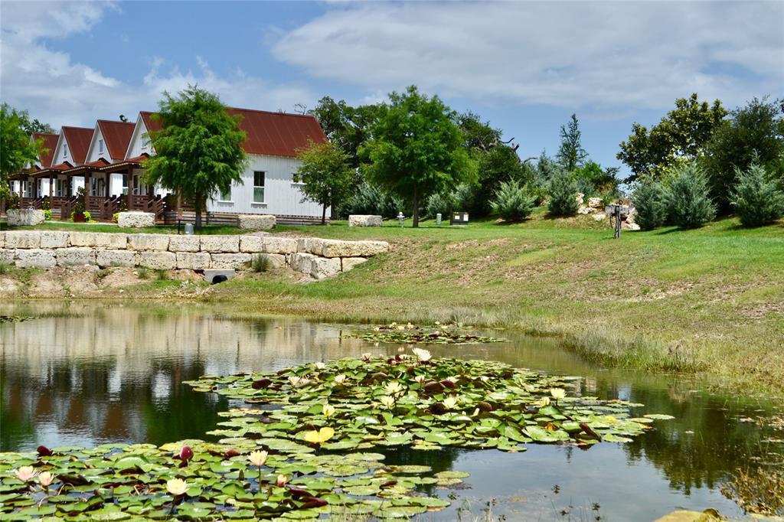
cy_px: 261
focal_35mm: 48
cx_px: 392
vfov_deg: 28.1
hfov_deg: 41.1
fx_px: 1045
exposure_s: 1/320
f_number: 8
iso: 100
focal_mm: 32
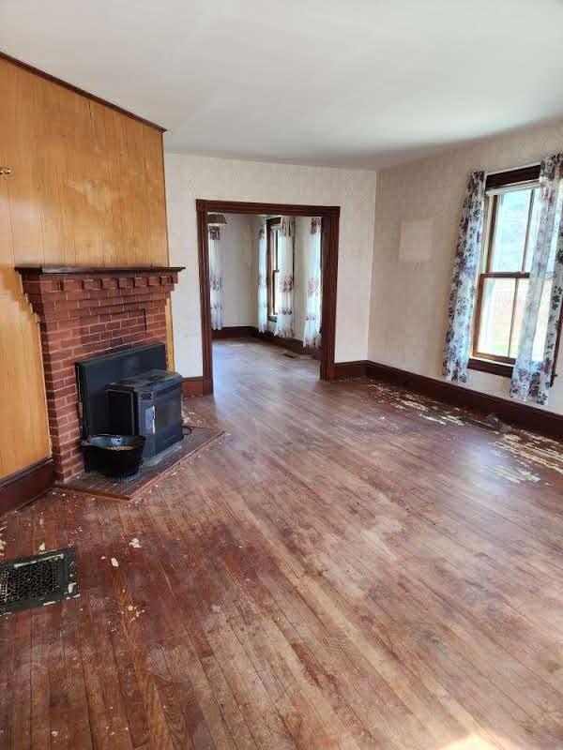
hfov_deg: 58.9
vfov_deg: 73.9
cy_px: 375
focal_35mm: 23
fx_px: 499
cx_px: 282
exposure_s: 1/120
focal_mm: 6.4
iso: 200
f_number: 1.8
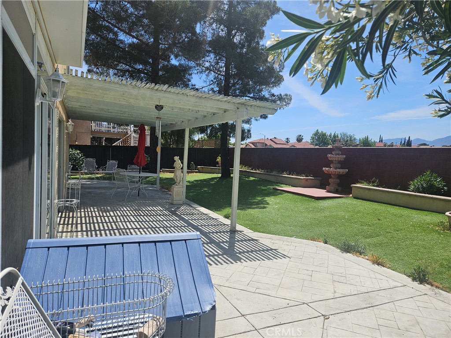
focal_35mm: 23
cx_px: 226
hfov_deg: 73.9
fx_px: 300
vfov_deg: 58.9
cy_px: 169
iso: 25
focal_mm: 5.4
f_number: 1.8
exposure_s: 1/2643
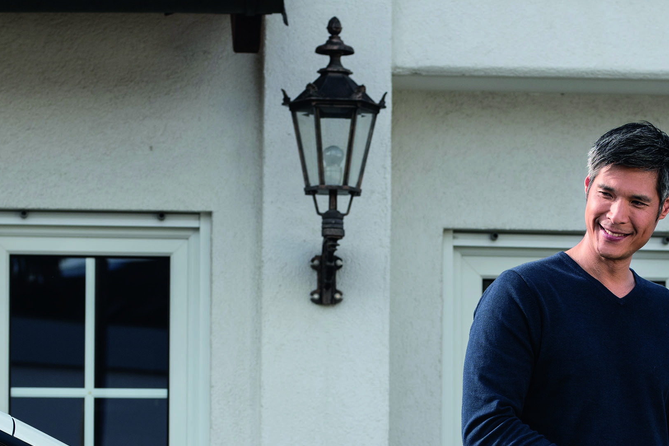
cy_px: 525
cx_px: 543
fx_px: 4199
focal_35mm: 226
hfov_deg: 9.1
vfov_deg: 6.0
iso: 100
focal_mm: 85
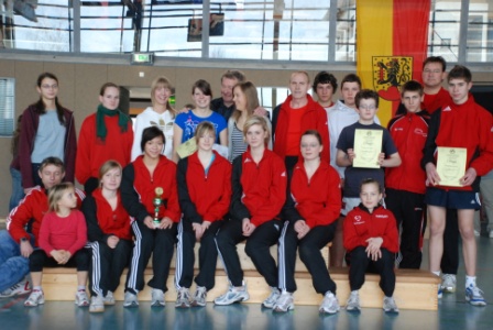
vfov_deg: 19.0
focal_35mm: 72
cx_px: 246
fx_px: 987
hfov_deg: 28.0
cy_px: 165
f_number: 4.8
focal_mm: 48
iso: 640
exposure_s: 1/80
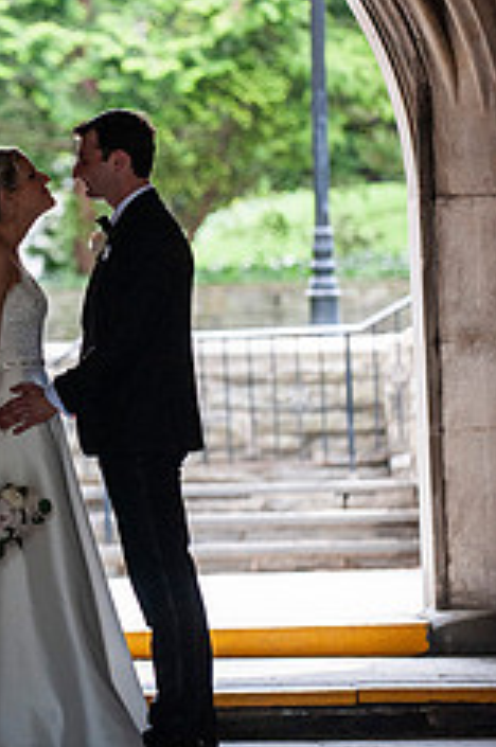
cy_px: 223
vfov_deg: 7.7
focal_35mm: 268
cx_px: 27
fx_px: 5555
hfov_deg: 5.1
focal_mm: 140
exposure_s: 1/1600
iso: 1600
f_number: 2.8
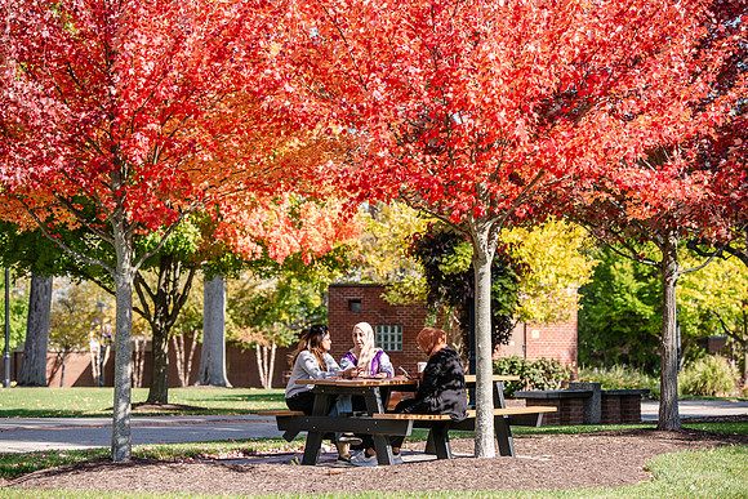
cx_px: 374
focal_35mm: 105
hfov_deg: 19.5
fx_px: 2182
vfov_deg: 13.0
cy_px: 250
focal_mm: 105
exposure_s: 1/500
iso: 125
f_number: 4
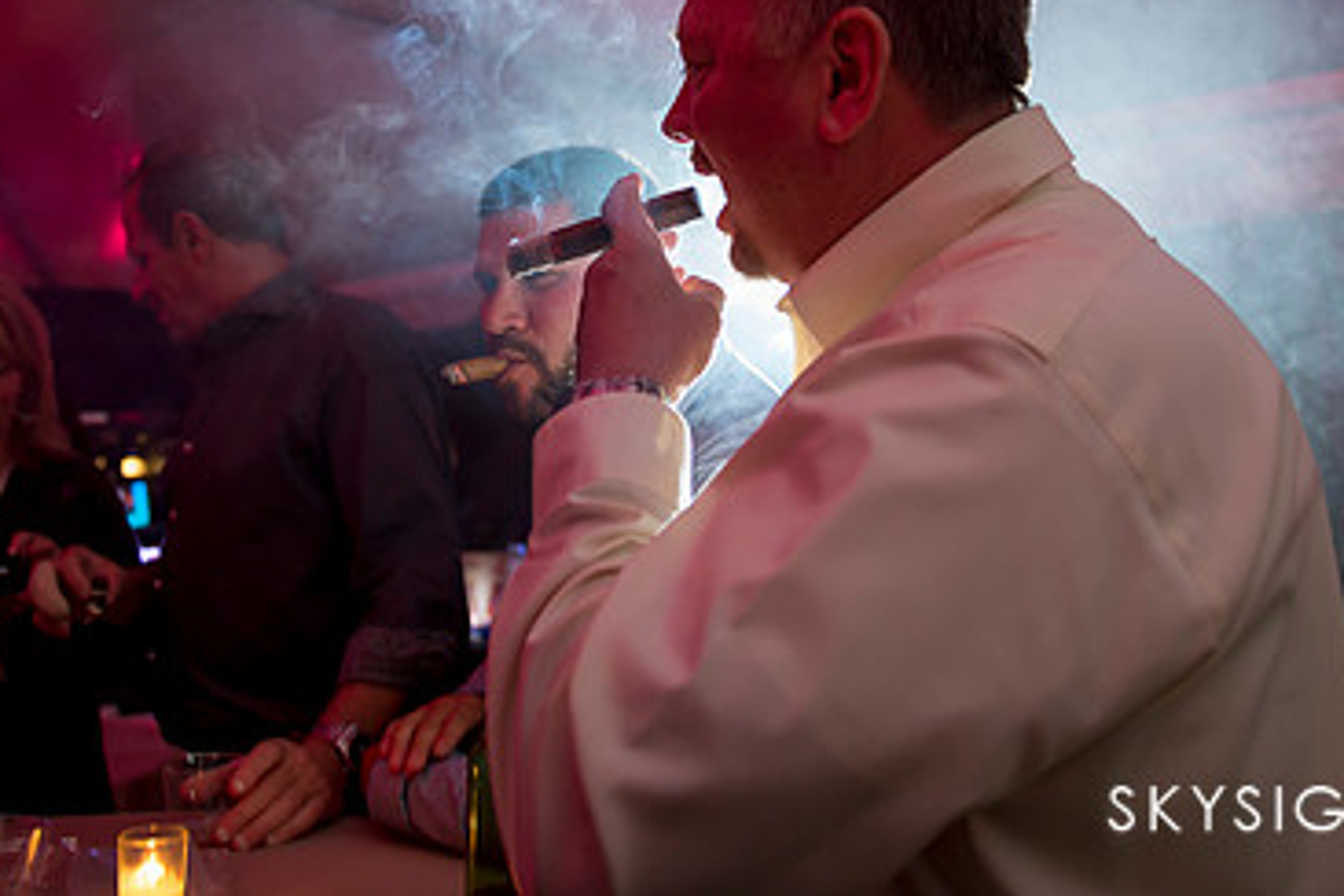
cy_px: 189
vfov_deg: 34.1
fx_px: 1419
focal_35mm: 38
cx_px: 687
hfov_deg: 50.7
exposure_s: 1/40
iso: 1000
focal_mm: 24
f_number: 2.8
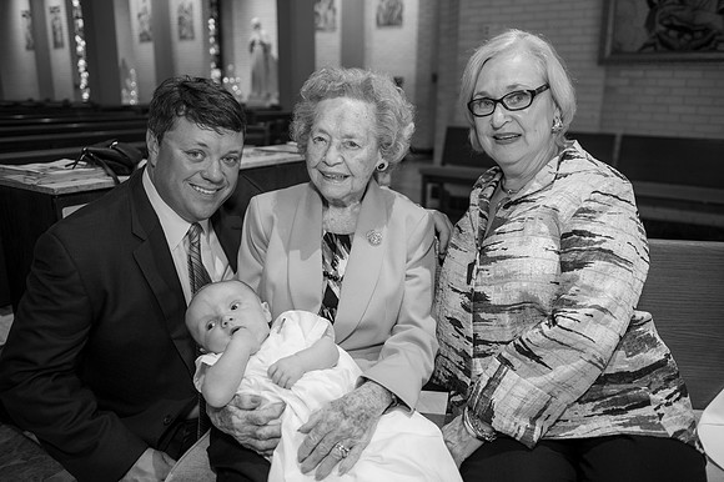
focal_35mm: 29
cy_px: 241
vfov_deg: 44.9
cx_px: 362
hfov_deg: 63.7
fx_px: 583
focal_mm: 29
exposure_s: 1/100
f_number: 2.8
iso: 800
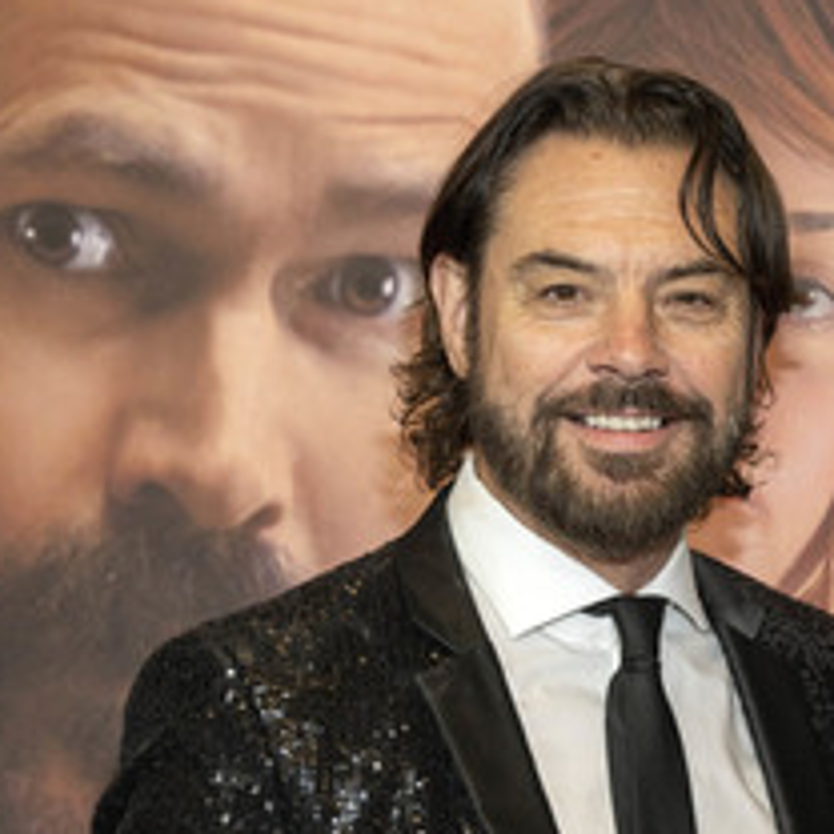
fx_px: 3216
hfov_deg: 14.5
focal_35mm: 118
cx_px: 844
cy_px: 549
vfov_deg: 14.7
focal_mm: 64
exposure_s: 1/200
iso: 800
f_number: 5.6
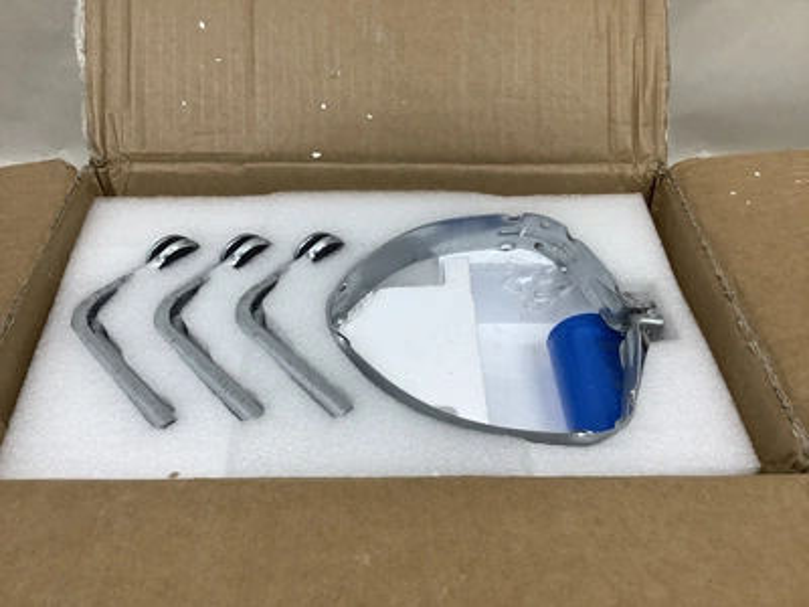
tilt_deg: -46.3
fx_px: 724
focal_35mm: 31
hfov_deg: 58.4
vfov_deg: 45.4
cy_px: 304
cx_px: 404
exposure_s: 1/120
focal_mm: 3.3
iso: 50
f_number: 2.4
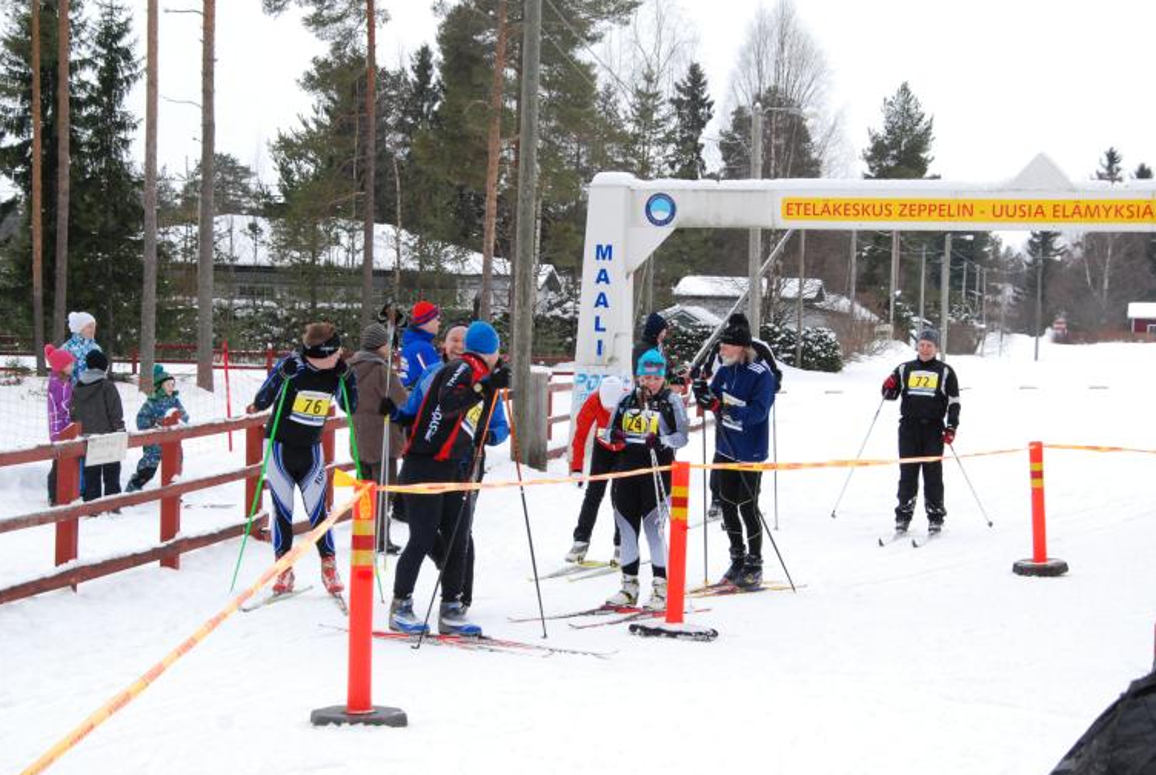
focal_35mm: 83
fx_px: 2669
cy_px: 381
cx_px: 606
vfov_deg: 16.5
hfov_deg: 24.4
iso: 800
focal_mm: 52
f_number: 10
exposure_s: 1/400
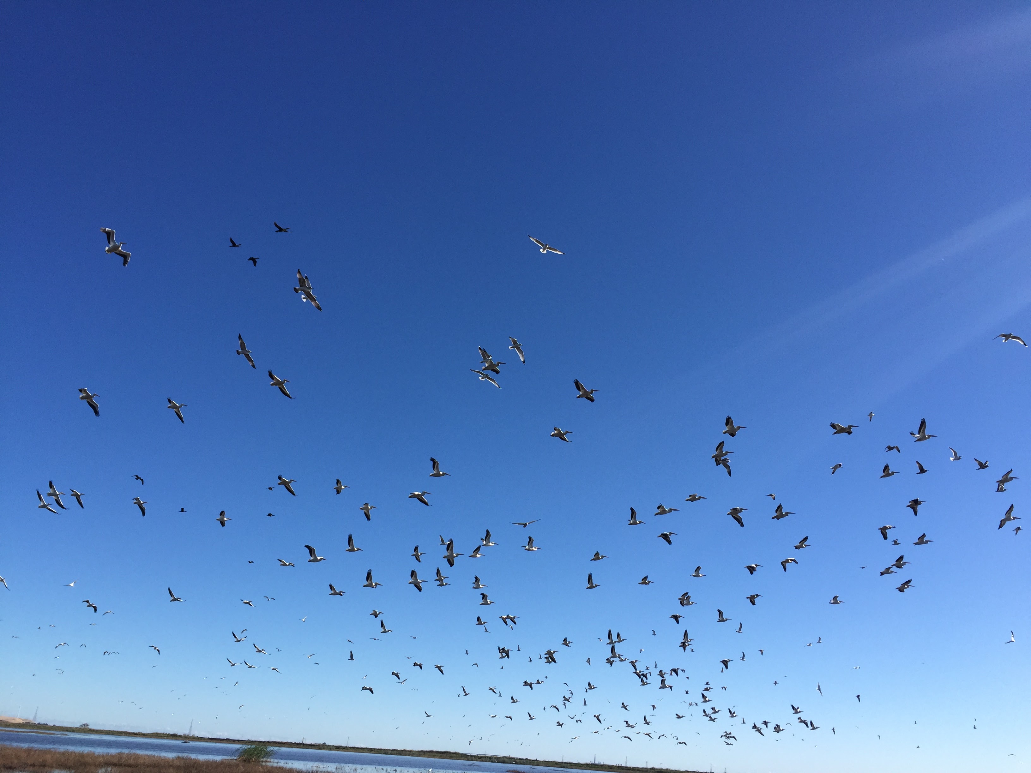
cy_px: 386
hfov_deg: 61.7
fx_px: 864
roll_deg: -7.1
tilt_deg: +21.8
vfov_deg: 48.2
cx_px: 516
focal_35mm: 29
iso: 32
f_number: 2.2
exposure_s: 1/2326
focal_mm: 4.15
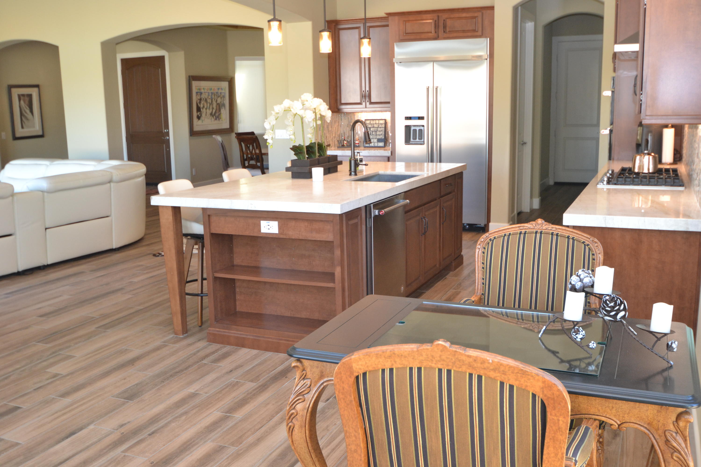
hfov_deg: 53.1
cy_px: 234
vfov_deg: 36.9
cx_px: 350
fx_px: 701
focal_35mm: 36
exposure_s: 1/60
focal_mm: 24
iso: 720
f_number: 4.5
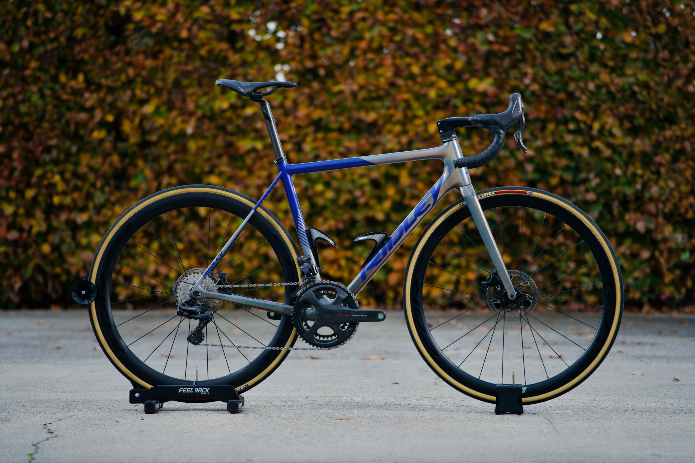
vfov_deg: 7.1
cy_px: 232
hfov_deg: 10.6
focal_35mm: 194
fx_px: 3745
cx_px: 348
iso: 100
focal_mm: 194
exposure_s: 1/200
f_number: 4
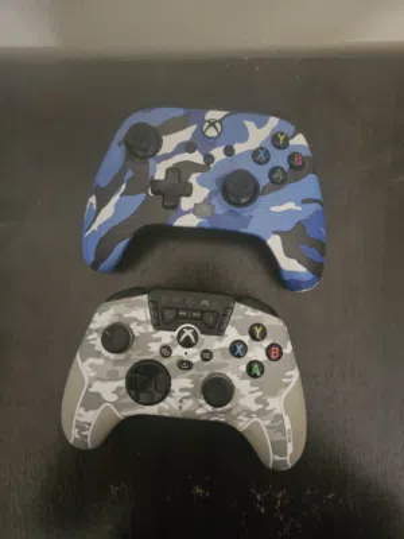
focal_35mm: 23
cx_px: 202
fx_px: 358
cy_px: 270
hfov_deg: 58.9
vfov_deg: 73.9
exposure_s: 1/16.7
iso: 1600
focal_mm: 6.3
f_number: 1.7
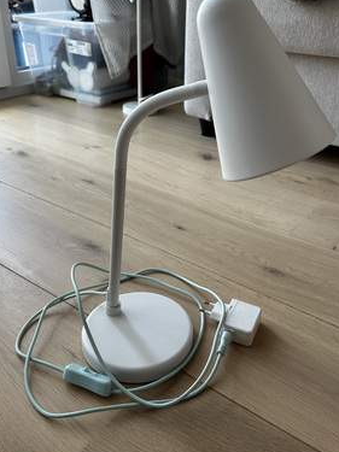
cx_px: 183
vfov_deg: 56.8
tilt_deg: -28.4
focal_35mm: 32
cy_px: 212
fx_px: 418
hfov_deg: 44.1
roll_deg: -2.3
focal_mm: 6.86
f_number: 1.78
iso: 125
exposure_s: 1/121
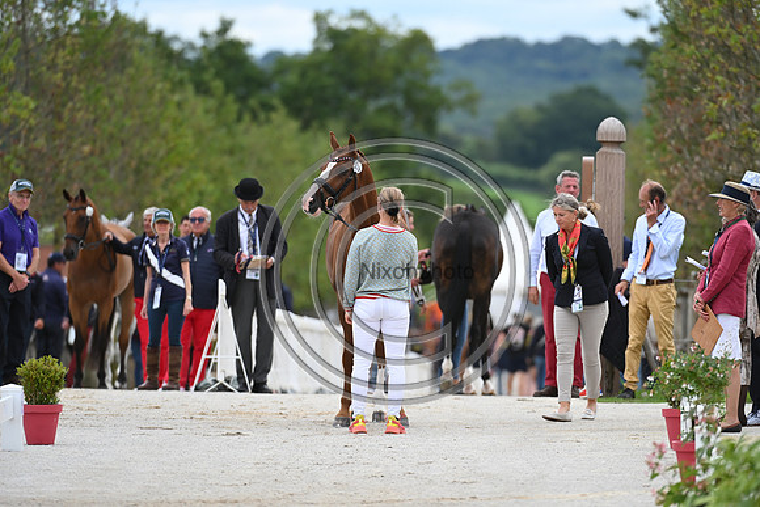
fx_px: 8446
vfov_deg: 3.4
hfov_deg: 5.2
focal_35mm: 400
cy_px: 254
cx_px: 380
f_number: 5.6
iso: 640
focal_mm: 400
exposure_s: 1/1600
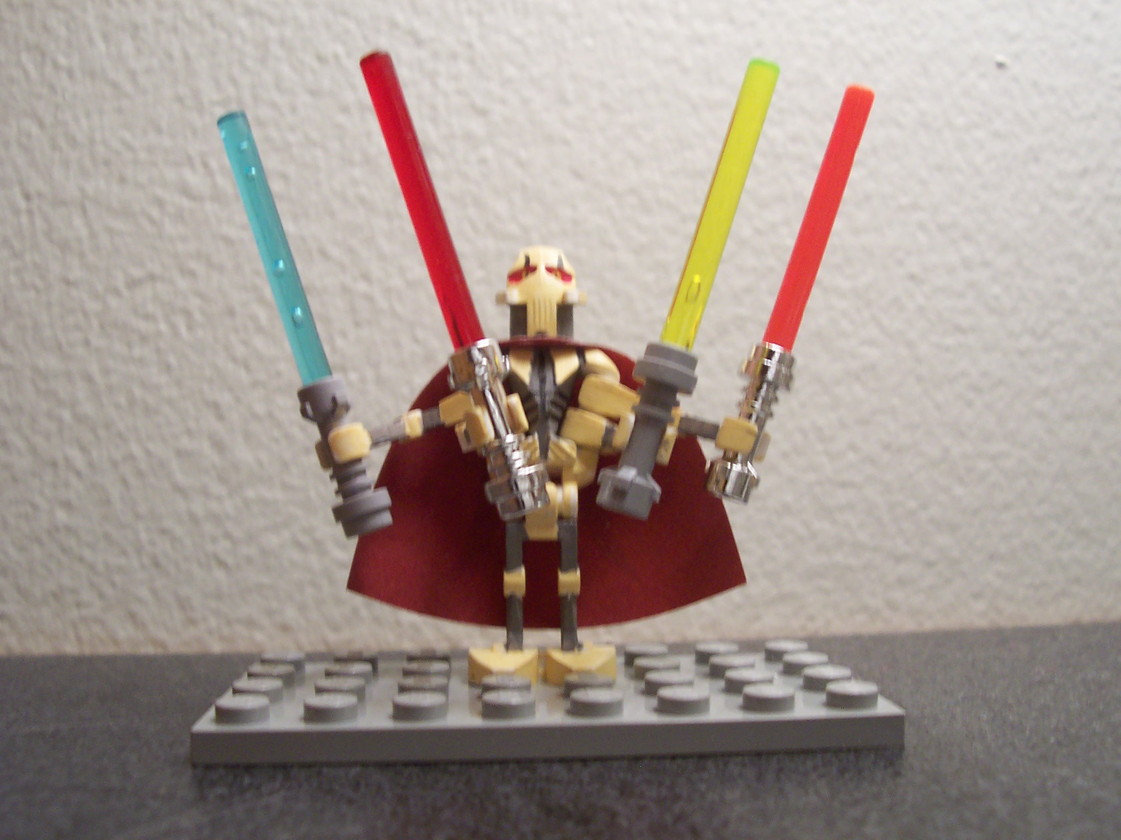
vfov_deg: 38.7
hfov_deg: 50.1
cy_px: 420
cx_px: 560
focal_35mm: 37
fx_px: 1198
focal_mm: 5.6
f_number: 2.8
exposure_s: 1/30
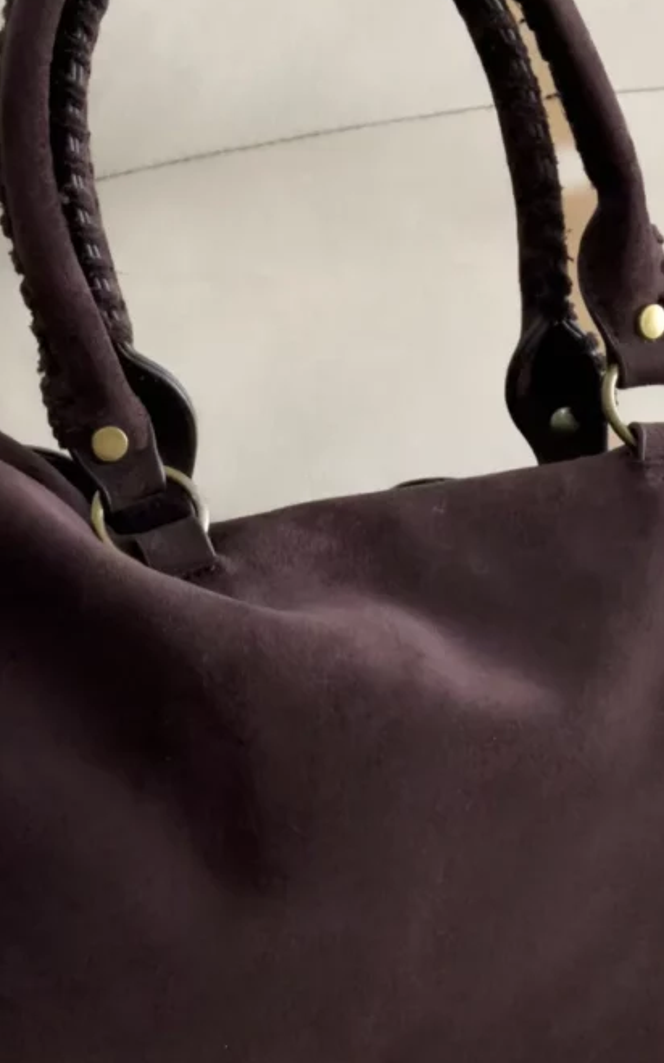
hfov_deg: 5.1
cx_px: 309
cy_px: 459
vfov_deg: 8.2
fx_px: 7448
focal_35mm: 257
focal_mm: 16.9
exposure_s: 1/108
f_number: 2.8
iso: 320
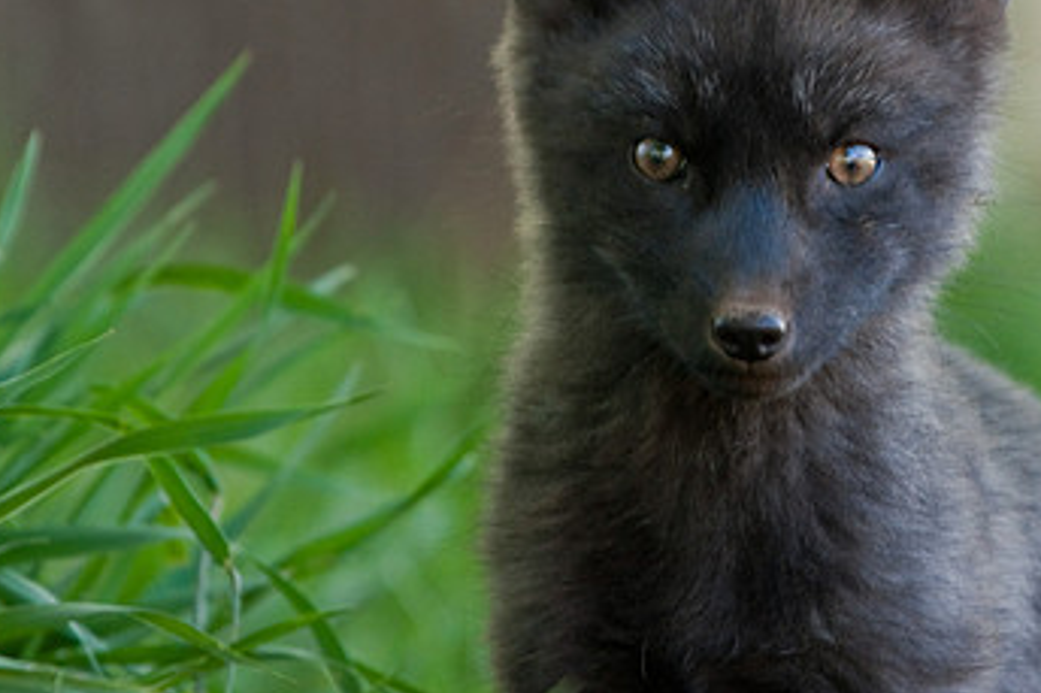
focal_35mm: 1012
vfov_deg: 1.4
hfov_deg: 2.0
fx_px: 29248
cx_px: 835
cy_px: 168
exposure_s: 1/40
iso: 640
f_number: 5.6
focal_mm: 400
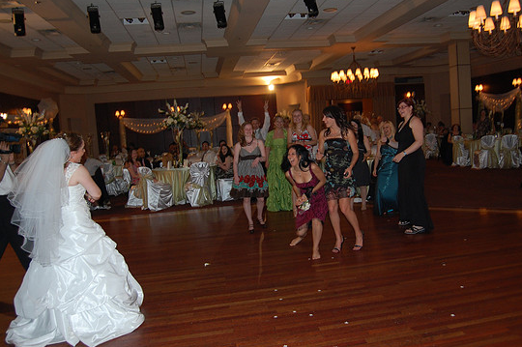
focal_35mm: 29
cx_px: 272
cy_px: 165
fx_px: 420
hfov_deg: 63.7
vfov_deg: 44.9
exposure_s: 1/60
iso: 400
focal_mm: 18
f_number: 3.5
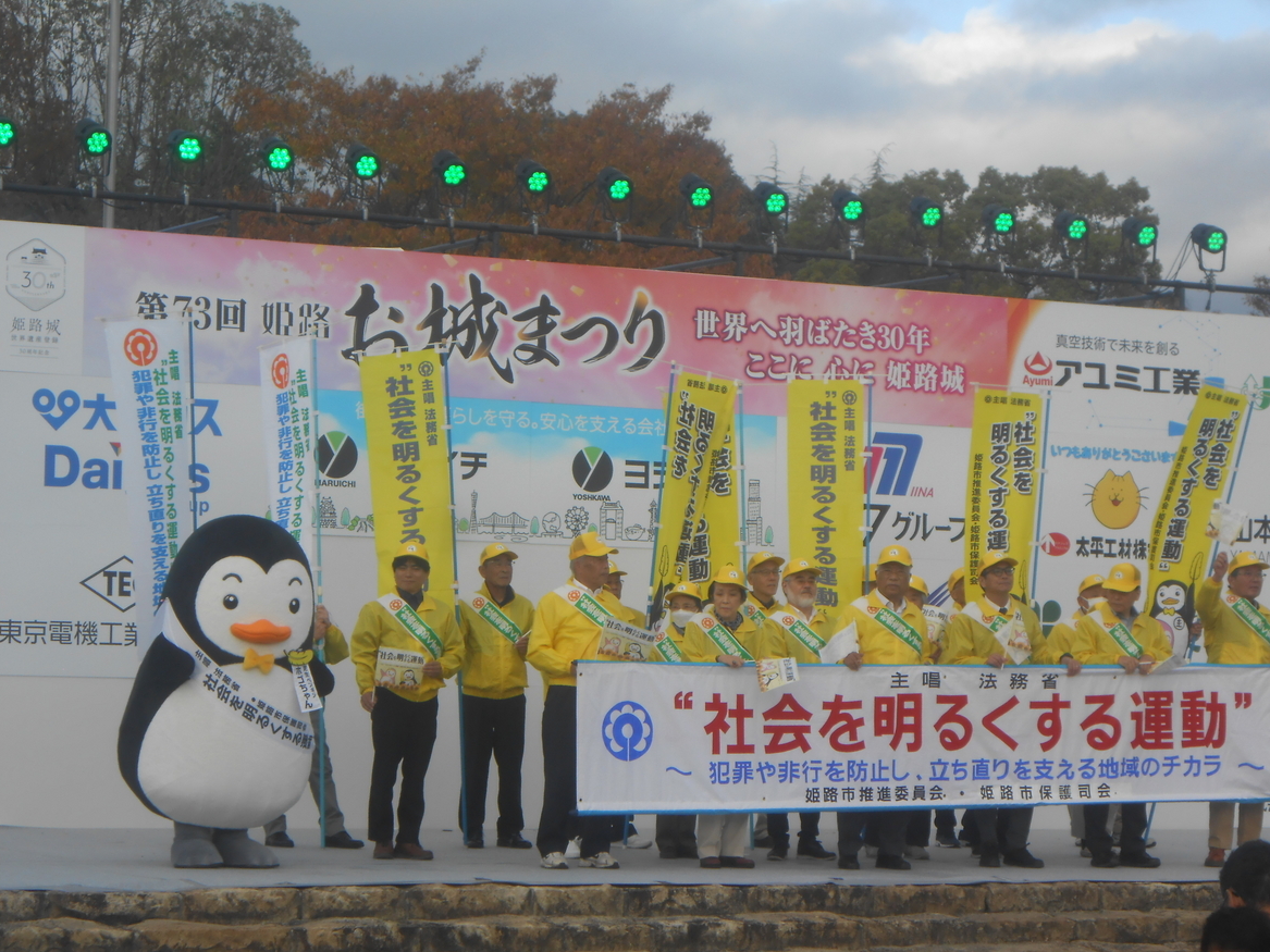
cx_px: 630
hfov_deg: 18.2
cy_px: 484
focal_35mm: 108
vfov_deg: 13.7
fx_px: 3962
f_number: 5
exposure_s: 1/320
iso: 80
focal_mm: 18.7
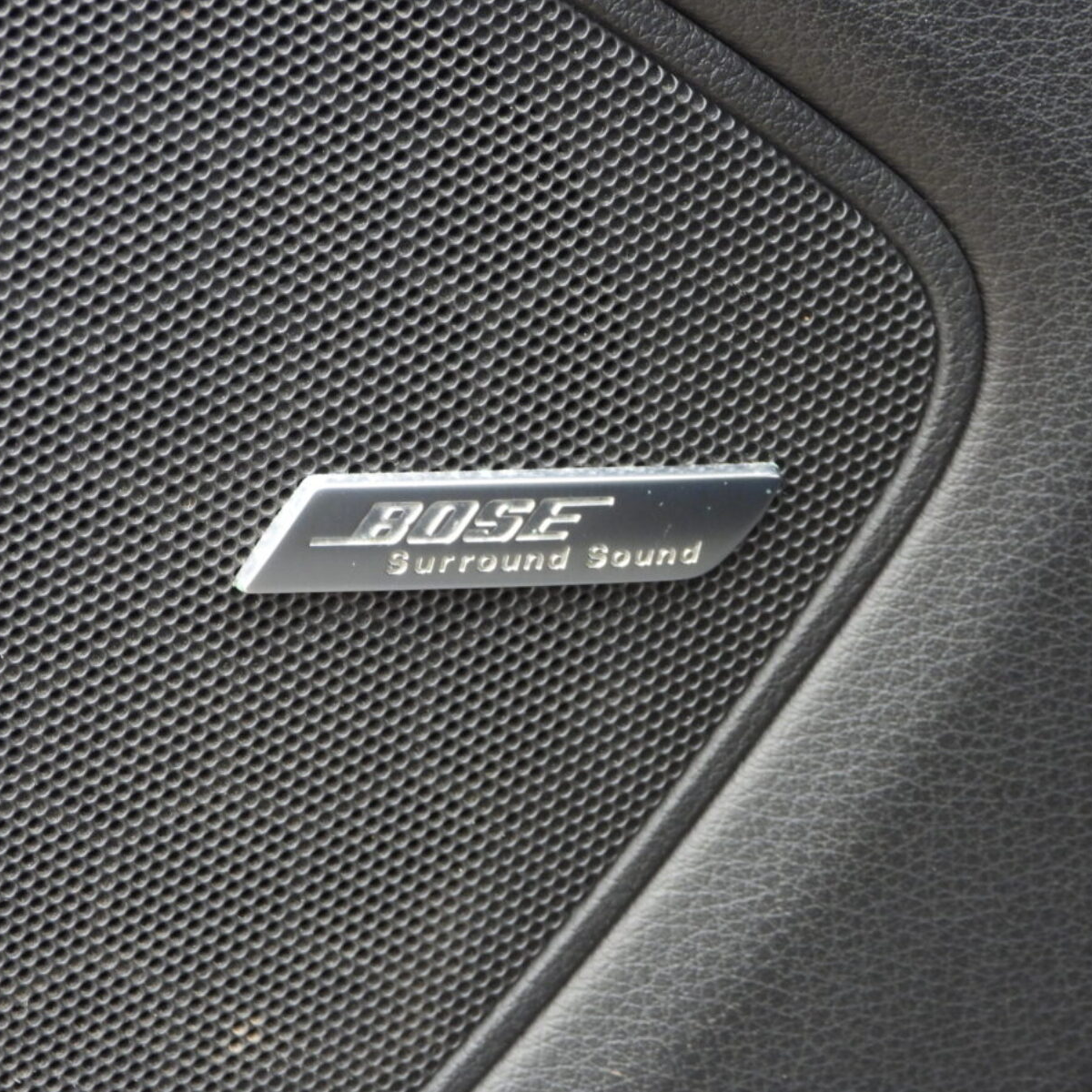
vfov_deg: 5.8
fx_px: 10743
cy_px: 546
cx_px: 458
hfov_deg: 5.8
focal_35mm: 301
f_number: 4.5
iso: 400
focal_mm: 45.8
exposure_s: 1/80
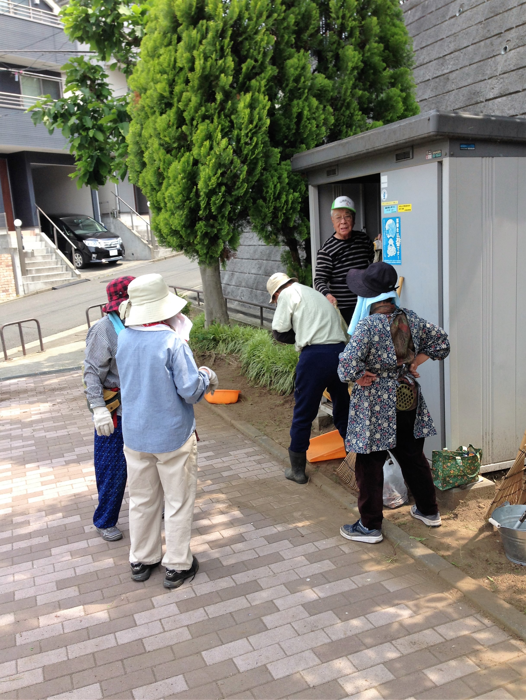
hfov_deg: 43.0
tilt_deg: -8.2
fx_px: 668
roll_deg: +2.0
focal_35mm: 33
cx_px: 263
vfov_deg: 55.3
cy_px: 350
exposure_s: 1/463
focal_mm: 4.12
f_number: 2.4
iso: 50
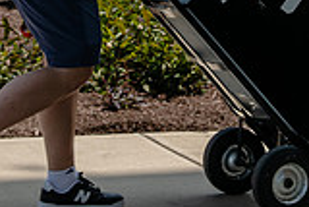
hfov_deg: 14.1
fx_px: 1246
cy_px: -74
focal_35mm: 145
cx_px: 95
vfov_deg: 9.3
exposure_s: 1/400
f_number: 5
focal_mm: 40
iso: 80
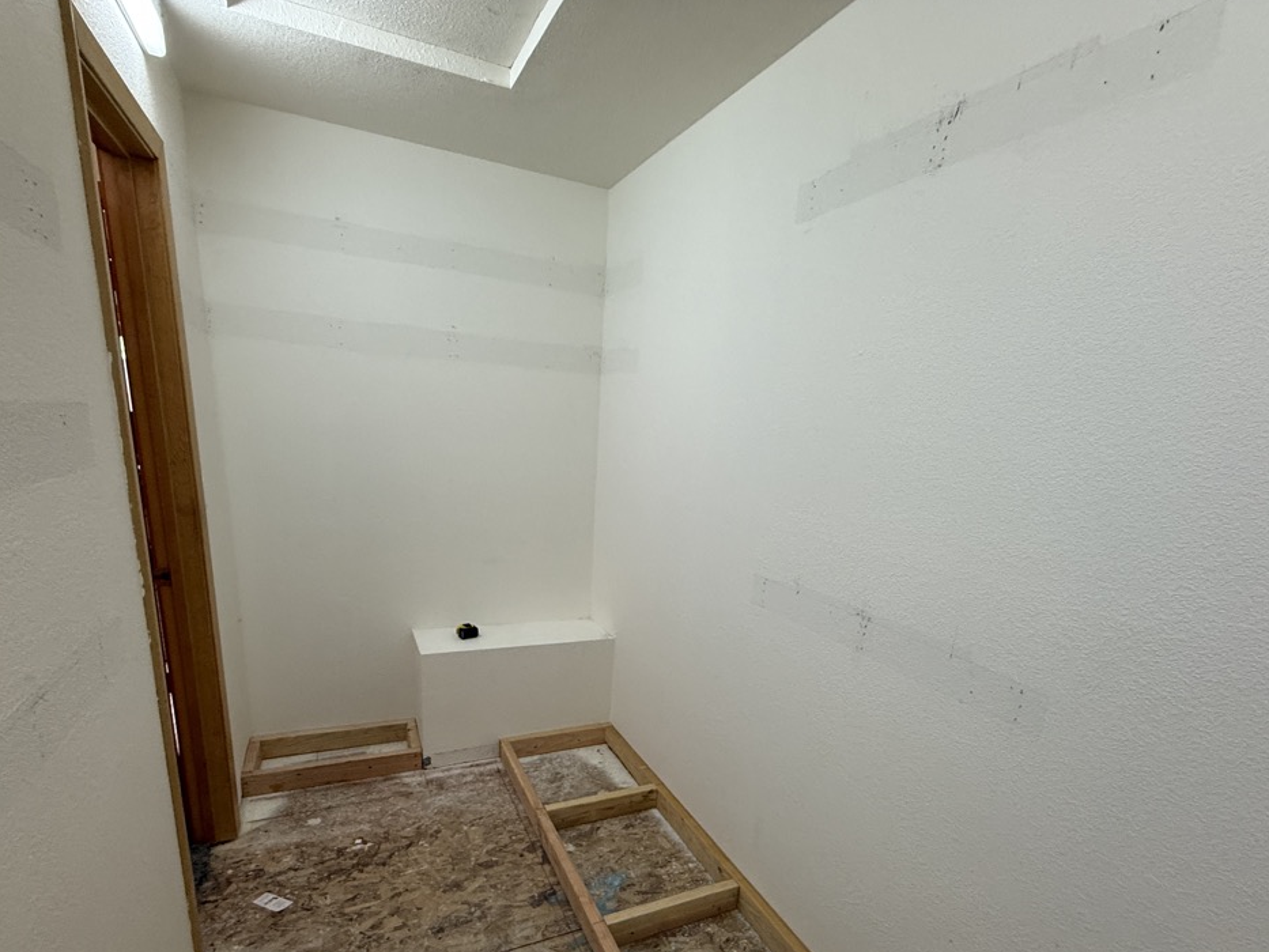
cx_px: 661
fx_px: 660
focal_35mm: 18
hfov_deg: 87.7
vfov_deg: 70.3
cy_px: 604
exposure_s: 1/60
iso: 200
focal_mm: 2.22
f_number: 2.2
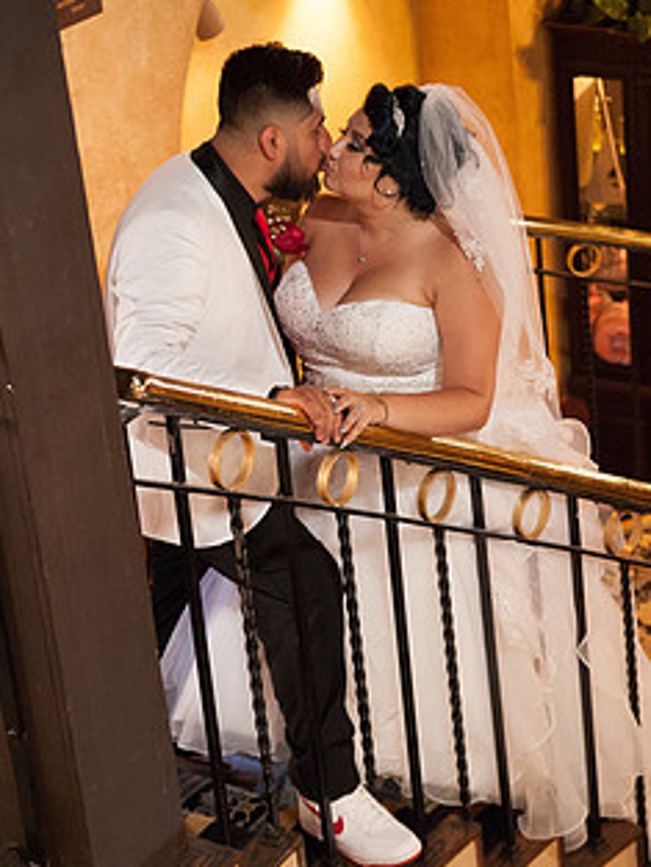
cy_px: 366
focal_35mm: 94
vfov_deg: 20.8
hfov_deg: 15.7
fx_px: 2355
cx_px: 281
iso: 4000
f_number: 4.5
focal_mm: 68
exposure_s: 1/80
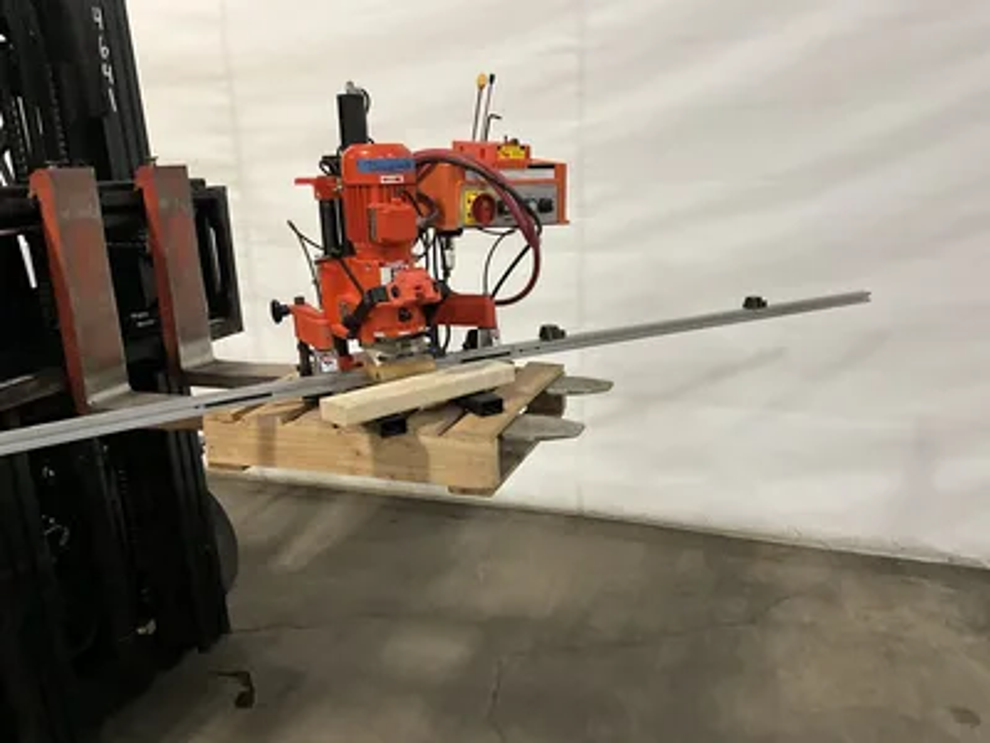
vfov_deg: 48.2
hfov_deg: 61.7
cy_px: 372
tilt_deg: -13.4
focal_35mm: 29
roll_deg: +2.5
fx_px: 829
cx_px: 495
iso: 250
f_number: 1.8
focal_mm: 3
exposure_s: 1/60
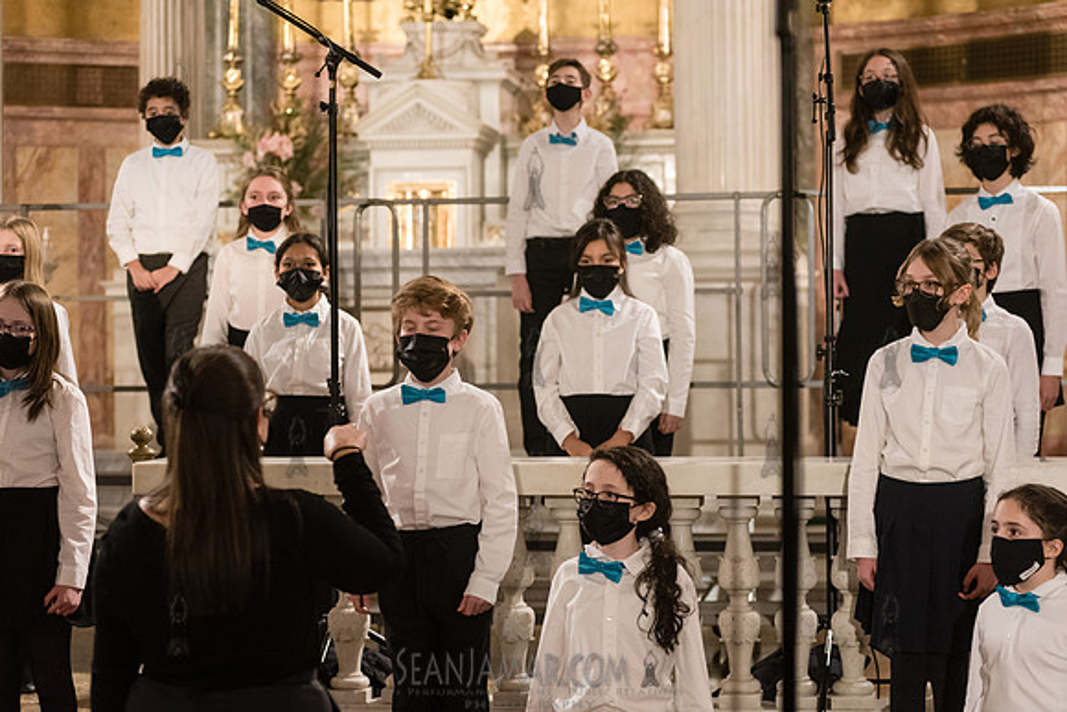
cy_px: 356
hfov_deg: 25.4
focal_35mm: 80
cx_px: 534
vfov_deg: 17.1
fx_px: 2372
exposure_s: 1/200
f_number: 4
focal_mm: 80
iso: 4000
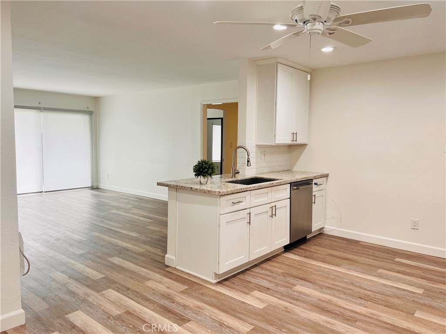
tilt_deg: -3.1
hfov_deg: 67.3
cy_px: 167
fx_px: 335
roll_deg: -0.3
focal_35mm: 26
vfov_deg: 53.1
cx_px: 223
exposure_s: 1/120
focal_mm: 5.7
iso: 64
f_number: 1.5
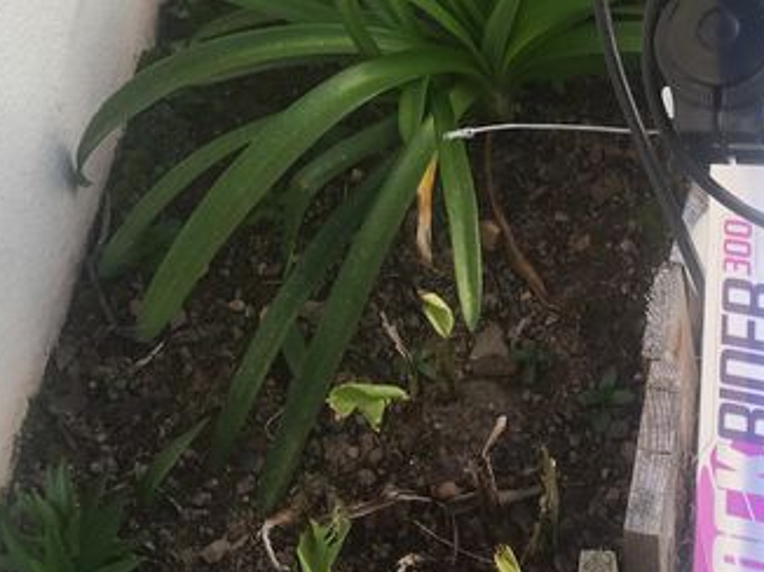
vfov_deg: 15.7
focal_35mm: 89
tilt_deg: -51.5
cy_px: -171
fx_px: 1963
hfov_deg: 21.5
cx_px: 689
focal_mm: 4.15
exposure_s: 1/330
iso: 25
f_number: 2.2
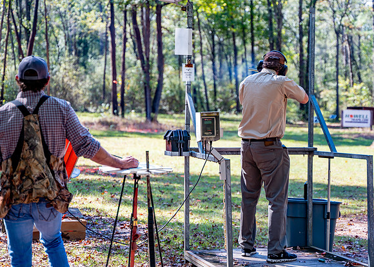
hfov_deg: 25.1
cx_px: 183
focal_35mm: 79
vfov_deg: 18.1
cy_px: 117
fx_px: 839
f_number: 2.8
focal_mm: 65
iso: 100
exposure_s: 1/320
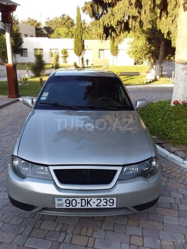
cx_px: 94
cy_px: 124
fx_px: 223
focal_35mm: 31
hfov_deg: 45.4
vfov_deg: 58.4
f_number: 2.2
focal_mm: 3.3
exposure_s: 1/218
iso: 40
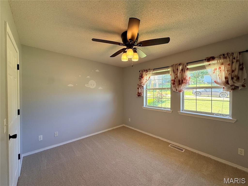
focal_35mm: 14
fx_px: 100
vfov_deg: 85.7
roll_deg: -0.2
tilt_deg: -1.0
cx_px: 124
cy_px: 93
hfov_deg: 102.1
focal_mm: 2.22
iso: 160
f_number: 2.2
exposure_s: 1/120
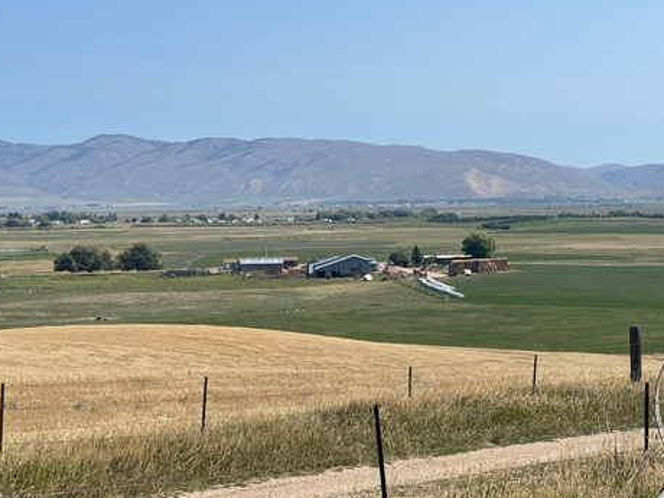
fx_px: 1707
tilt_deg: +0.5
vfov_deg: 16.6
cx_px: 209
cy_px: 170
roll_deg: +0.7
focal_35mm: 89
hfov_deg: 21.9
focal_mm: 7.5
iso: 20
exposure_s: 1/1980
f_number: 2.2
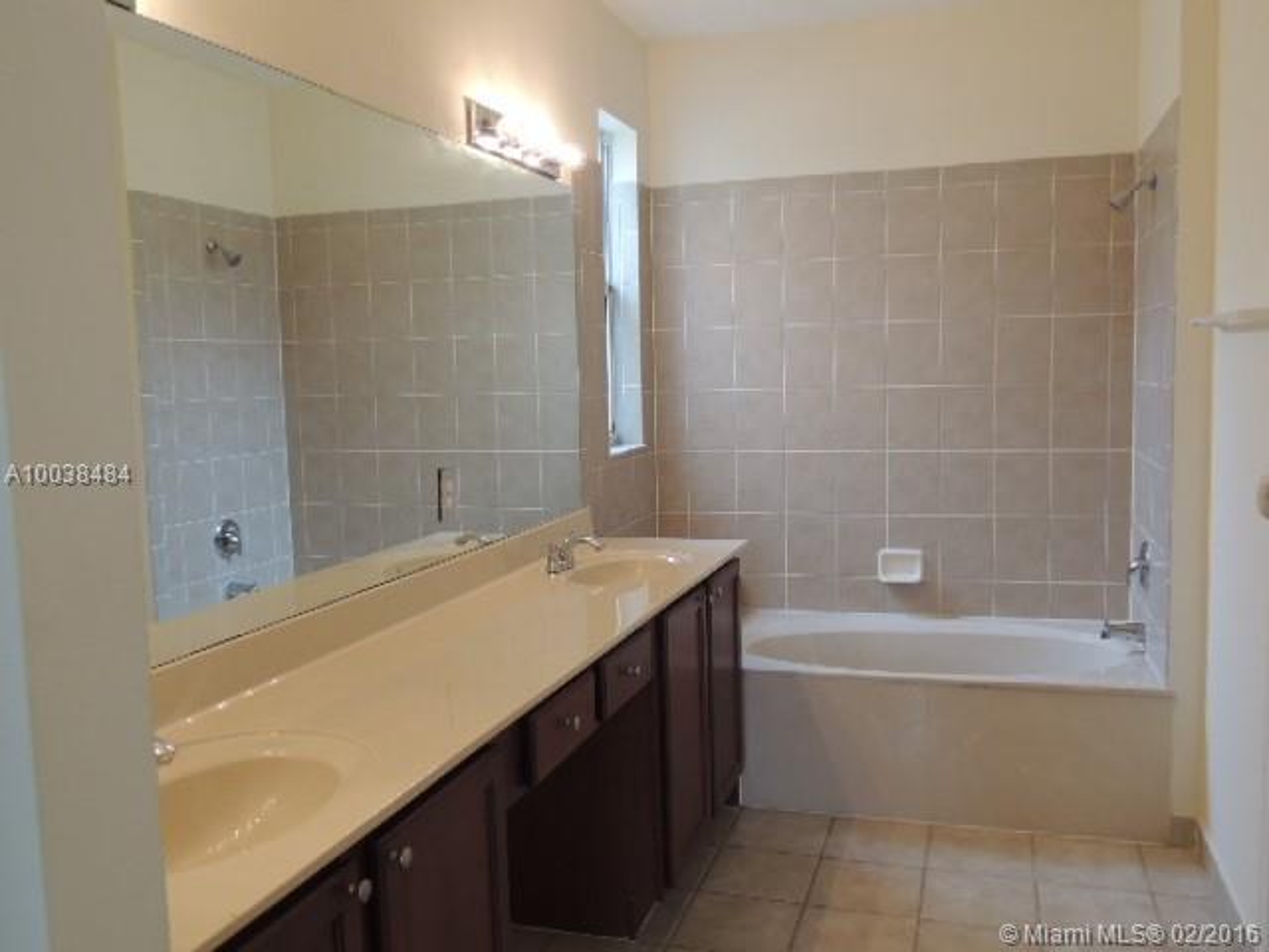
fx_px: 1100
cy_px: 476
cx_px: 634
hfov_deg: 60.0
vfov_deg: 46.8
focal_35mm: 30
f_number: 3.1
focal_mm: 5.3
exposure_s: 1/30
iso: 160
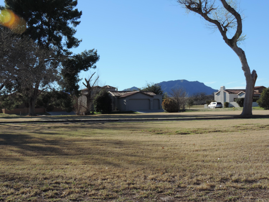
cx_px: 134
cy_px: 101
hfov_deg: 34.9
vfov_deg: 26.6
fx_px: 427
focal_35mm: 55
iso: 80
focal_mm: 9.8
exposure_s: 1/800
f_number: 3.7
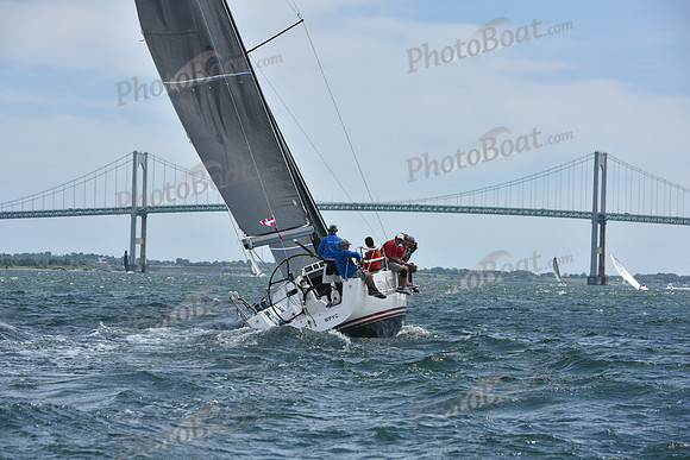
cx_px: 345
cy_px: 230
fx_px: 2588
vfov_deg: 10.2
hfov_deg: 15.2
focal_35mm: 135
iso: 250
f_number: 8
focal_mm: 135
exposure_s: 1/1250
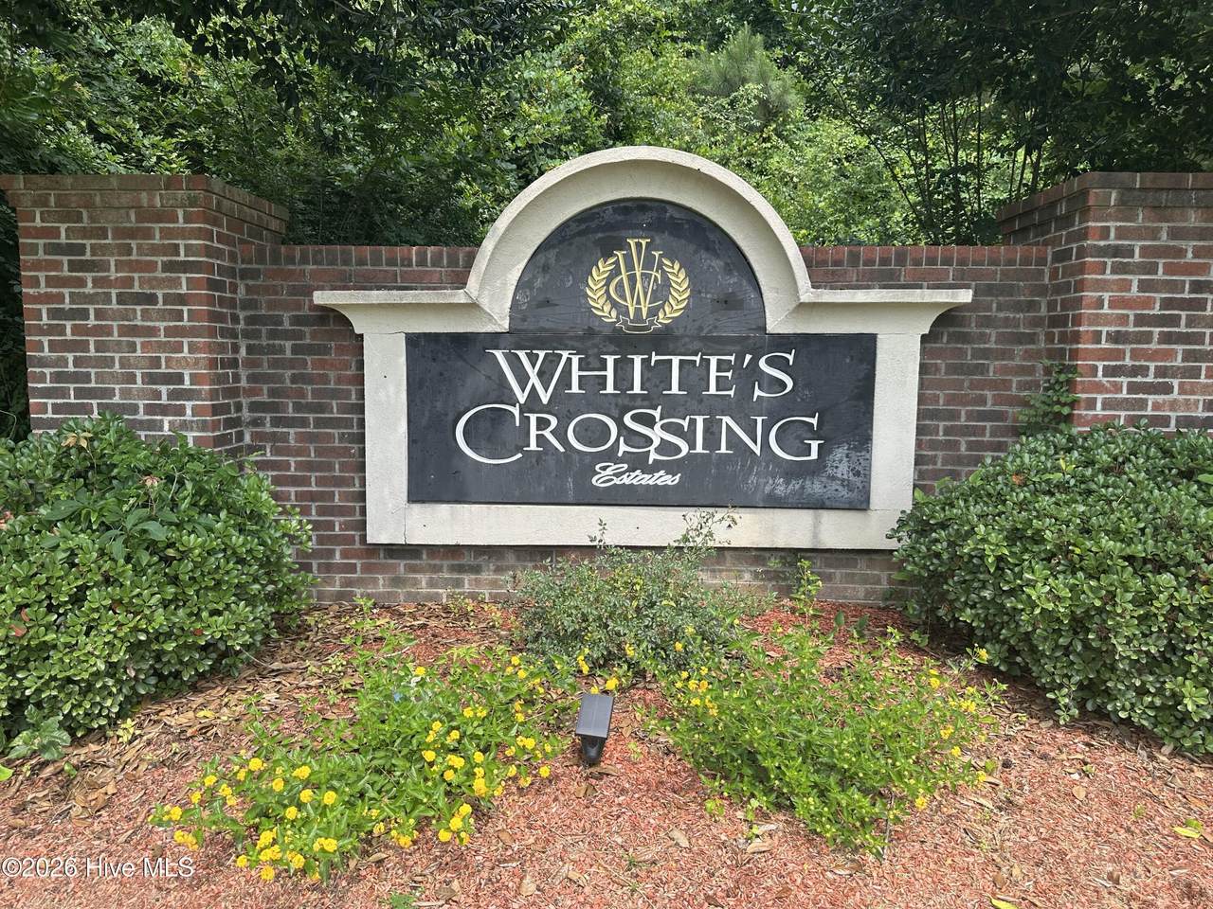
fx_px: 841
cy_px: 454
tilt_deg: -7.0
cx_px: 606
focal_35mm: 24
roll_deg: -0.1
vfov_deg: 56.8
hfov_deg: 71.6
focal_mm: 6.86
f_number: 1.78
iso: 80
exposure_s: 1/1050
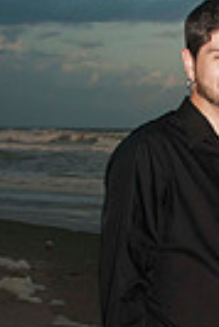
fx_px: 1429
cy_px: 344
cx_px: 292
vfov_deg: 12.9
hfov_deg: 8.6
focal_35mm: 157
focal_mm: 31
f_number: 6.3
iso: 100
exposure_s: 1/160
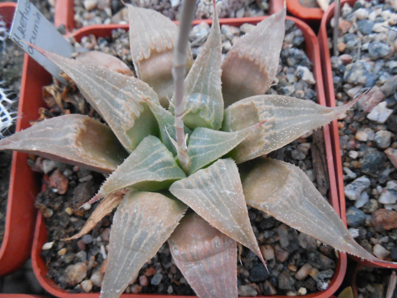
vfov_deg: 45.4
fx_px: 356
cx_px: 198
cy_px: 149
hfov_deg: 58.4
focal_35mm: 31
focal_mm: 5.6
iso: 800
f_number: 3.6
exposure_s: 1/6
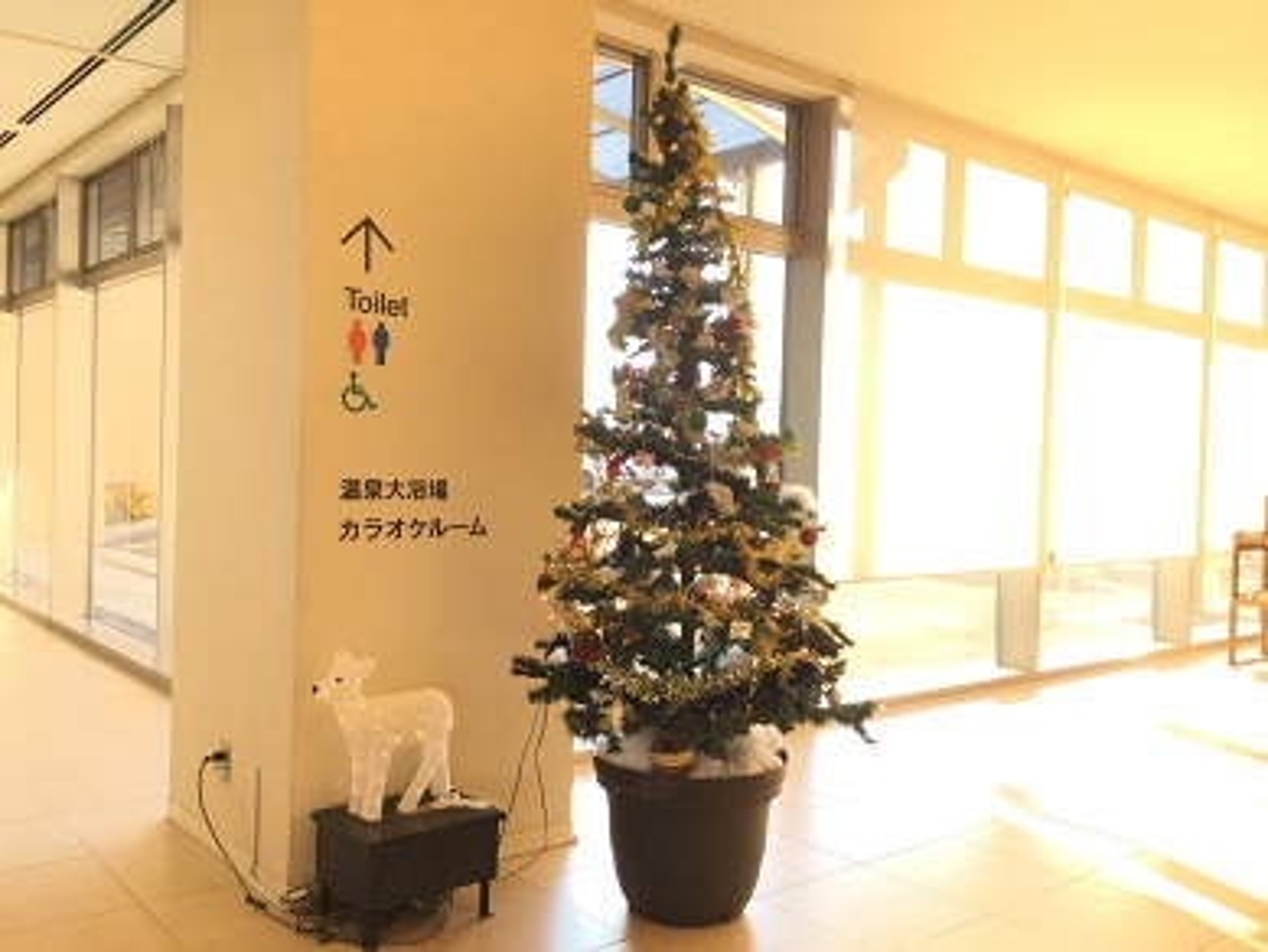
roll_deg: -2.0
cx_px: 634
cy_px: 476
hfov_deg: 58.3
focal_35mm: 31
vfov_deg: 45.5
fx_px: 1136
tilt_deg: -1.2
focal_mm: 3.3
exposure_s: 1/120
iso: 32
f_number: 2.4
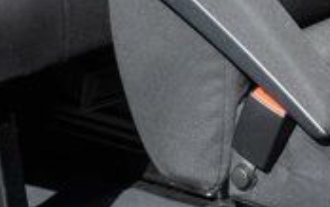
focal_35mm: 168
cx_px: 116
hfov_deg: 12.4
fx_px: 1512
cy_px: -159
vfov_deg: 7.6
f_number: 5
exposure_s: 1/640
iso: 200
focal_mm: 28
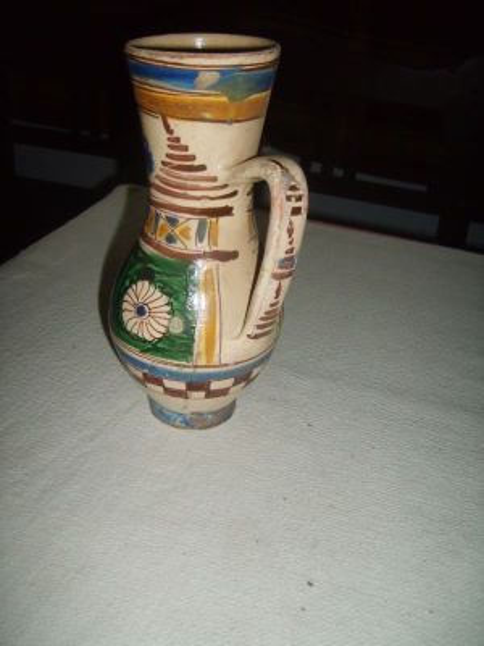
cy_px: 323
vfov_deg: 52.6
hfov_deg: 40.7
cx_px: 242
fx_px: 652
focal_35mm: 35
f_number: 2.8
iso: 100
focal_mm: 5.8
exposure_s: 1/45
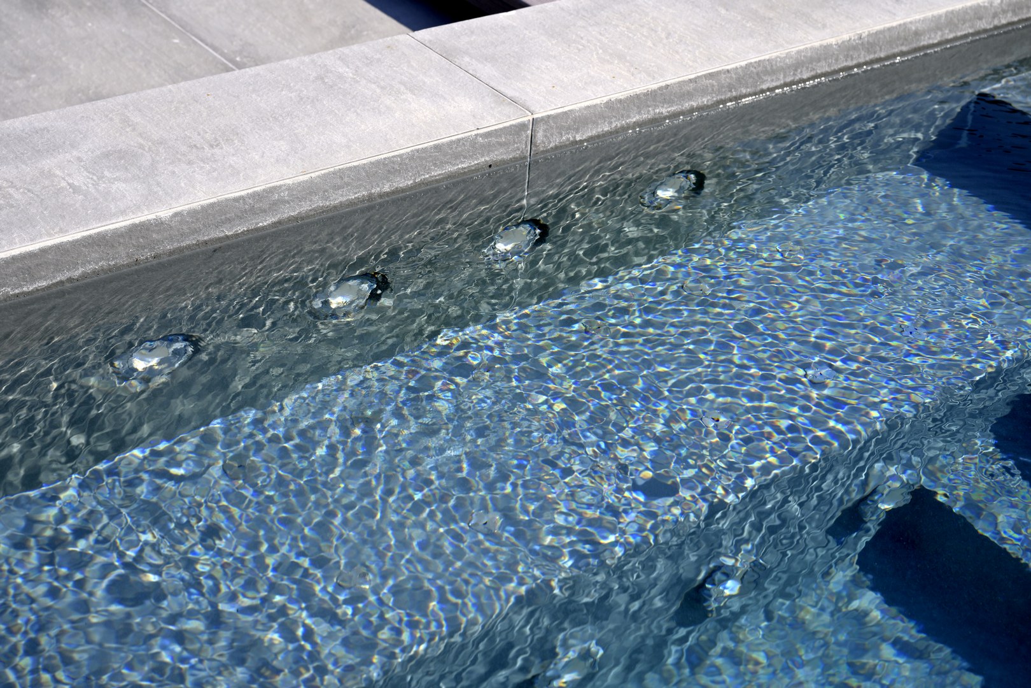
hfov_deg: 33.9
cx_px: 516
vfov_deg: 23.0
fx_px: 1690
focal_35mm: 59
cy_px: 344
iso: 100
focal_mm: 59
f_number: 6.3
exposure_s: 1/640
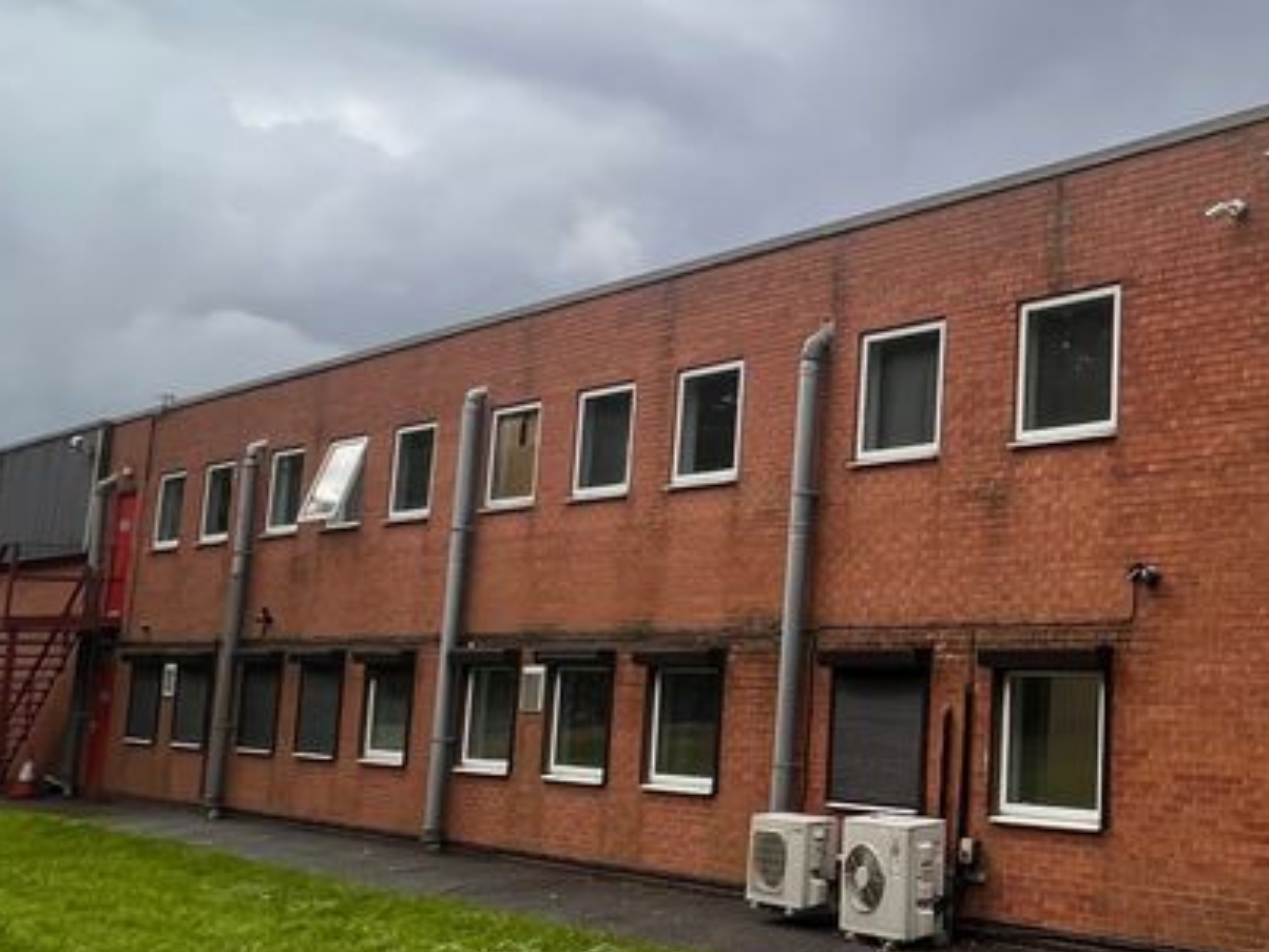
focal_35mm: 36
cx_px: 1513
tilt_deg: +8.3
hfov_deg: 38.4
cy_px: 482
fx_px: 1320
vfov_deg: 39.7
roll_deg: +0.7
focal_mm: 1.57
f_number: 1.8
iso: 32
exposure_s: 1/779
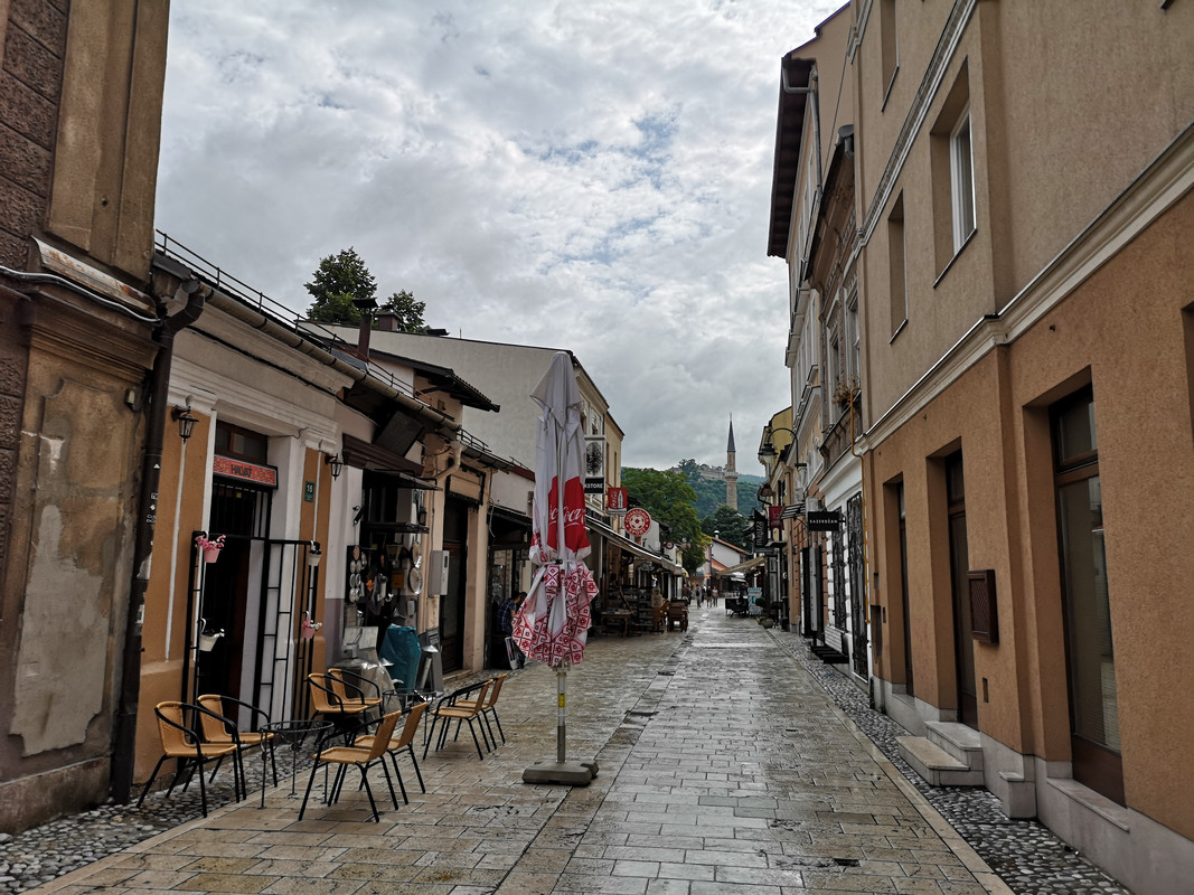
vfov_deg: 51.3
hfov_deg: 65.3
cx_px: 597
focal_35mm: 27
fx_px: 931
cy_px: 448
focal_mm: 3.95
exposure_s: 1/4566
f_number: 1.8
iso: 50
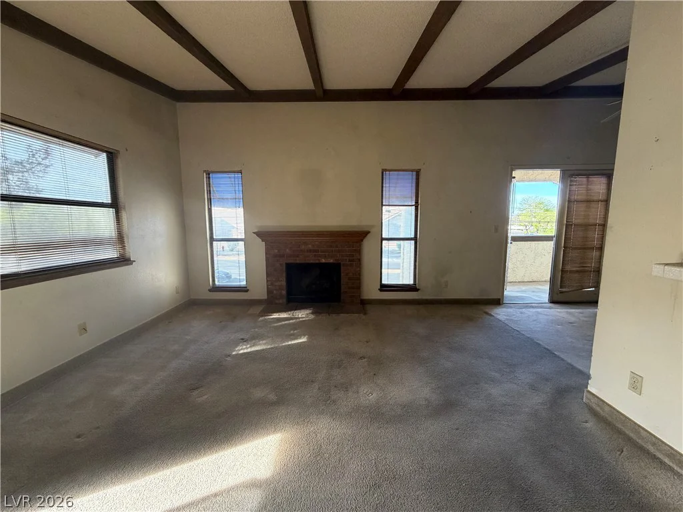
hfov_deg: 102.1
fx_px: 276
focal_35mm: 14
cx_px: 342
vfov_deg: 85.7
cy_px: 256
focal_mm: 2.22
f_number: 2.2
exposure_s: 1/121
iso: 320
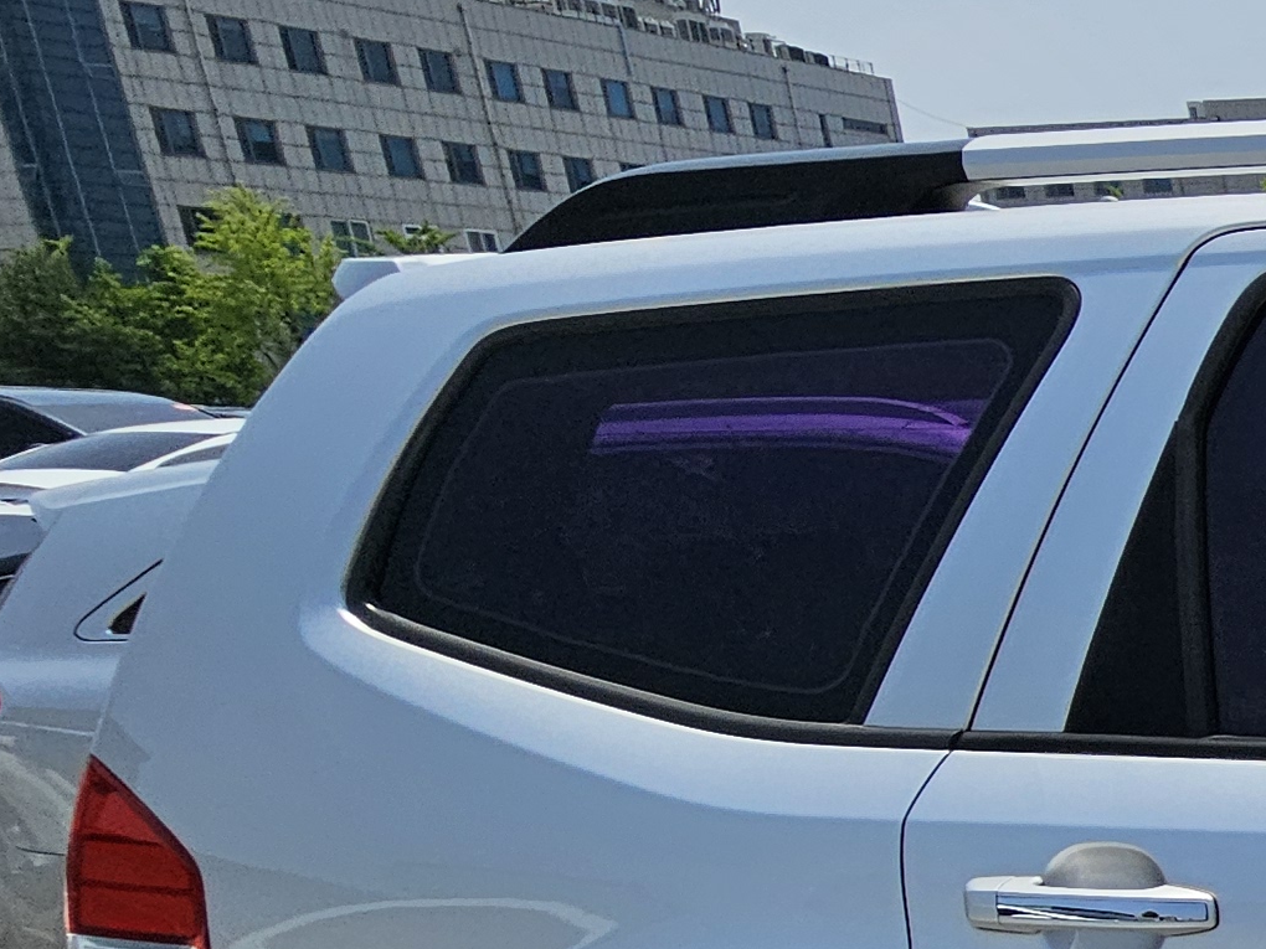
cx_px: 2419
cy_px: 878
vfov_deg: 27.4
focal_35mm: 51
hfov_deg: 20.6
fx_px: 1865
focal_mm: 2.2
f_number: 2.2
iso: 50
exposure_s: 1/4820
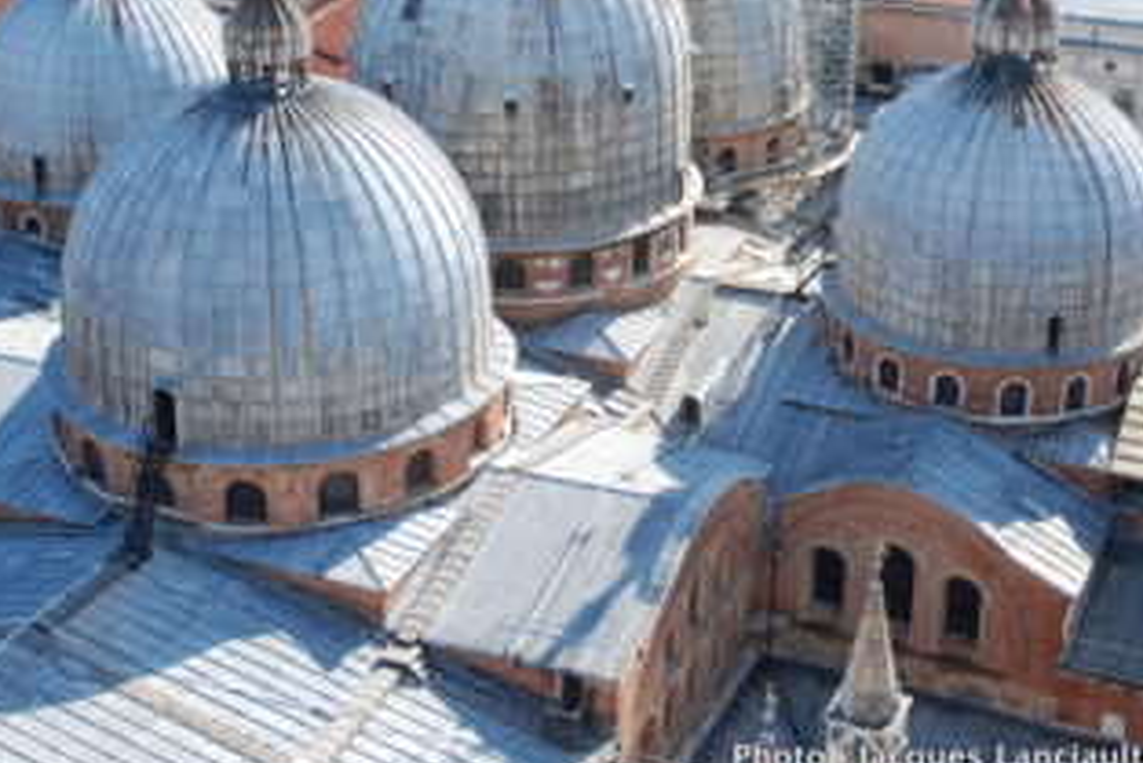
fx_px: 2058
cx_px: 482
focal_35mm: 65
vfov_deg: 20.9
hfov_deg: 31.0
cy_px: 199
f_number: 6.3
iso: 100
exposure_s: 1/160
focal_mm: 27
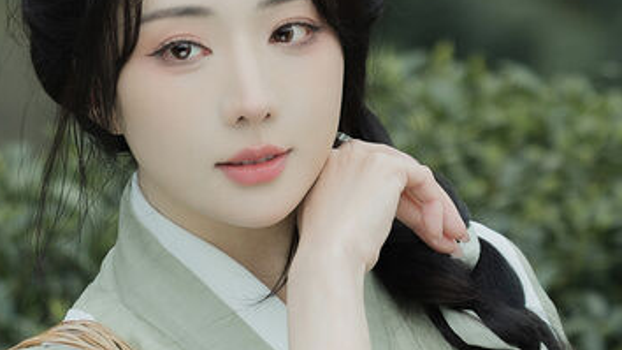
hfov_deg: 6.4
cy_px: 440
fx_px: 5557
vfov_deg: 3.6
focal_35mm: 337
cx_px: -53
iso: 400
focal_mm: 95
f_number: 4
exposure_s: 1/800
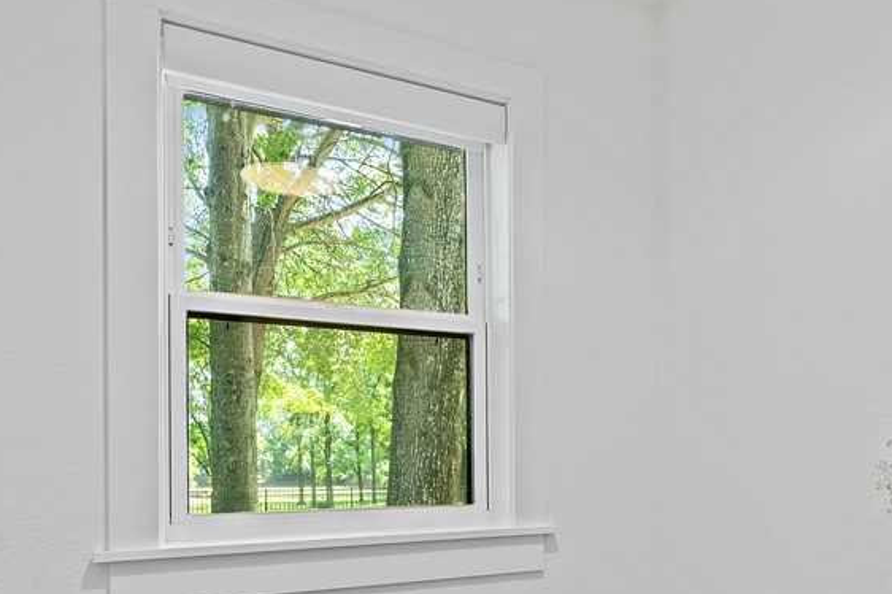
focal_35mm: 30
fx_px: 737
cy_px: 465
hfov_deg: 61.0
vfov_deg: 42.1
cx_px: 586
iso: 800
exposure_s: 1/2
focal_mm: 15.4
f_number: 11
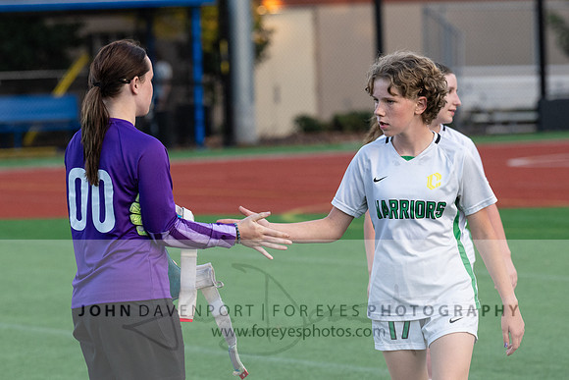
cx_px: 357
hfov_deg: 6.8
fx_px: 4758
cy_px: 261
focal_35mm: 301
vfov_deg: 4.6
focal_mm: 200
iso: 1800
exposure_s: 1/500
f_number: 5.6
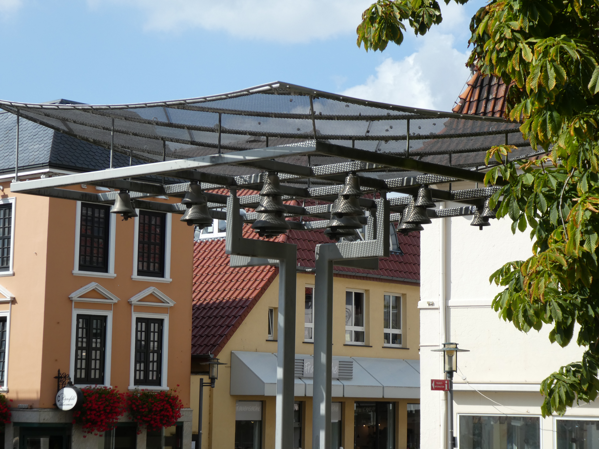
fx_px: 1454
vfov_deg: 17.6
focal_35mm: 84
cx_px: 300
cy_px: 224
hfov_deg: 23.3
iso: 80
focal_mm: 15
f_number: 4.8
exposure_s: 1/400
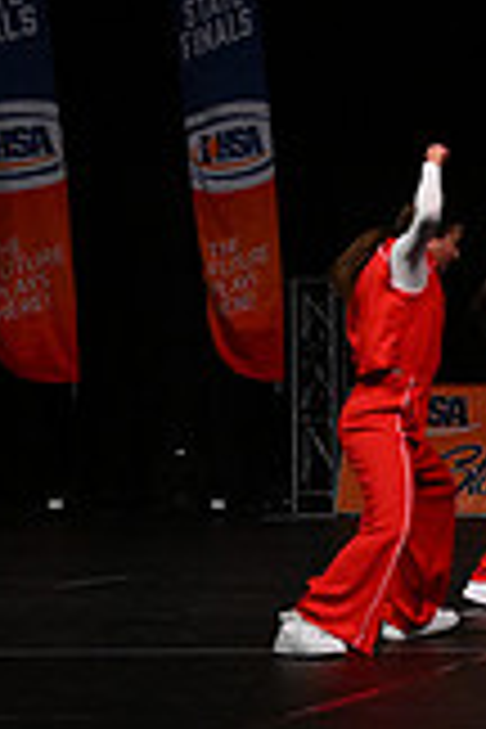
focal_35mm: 175
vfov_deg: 11.7
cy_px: 353
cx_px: 1287
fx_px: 3543
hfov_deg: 7.2
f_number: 4
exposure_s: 1/1000
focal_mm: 49
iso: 6400
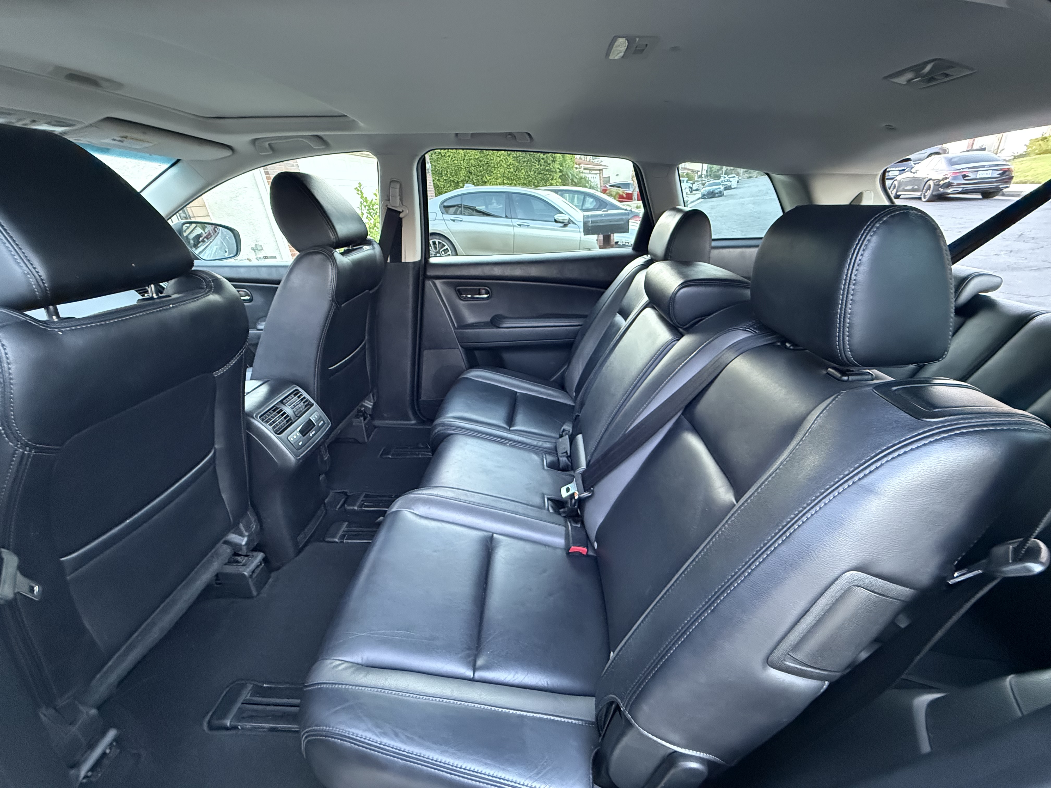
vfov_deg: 85.7
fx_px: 425
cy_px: 394
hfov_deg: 102.1
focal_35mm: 14
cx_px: 526
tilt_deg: -23.3
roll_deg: +6.4
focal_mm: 2.22
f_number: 2.2
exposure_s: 1/60
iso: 1000
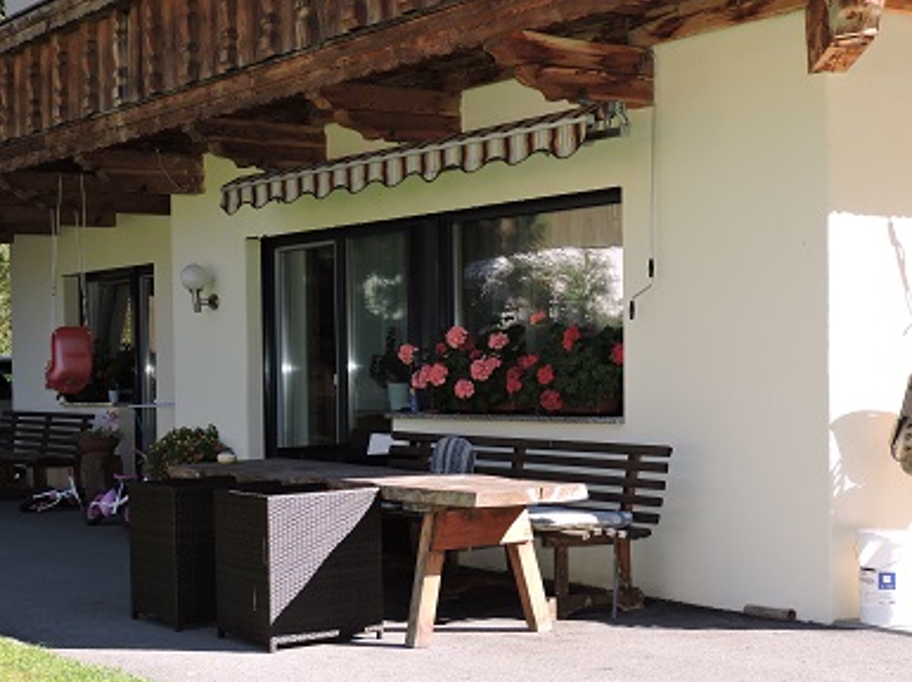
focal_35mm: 65
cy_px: 420
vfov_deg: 22.5
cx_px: 554
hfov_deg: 29.8
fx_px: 1711
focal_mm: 8.9
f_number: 3.6
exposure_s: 1/400
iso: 160
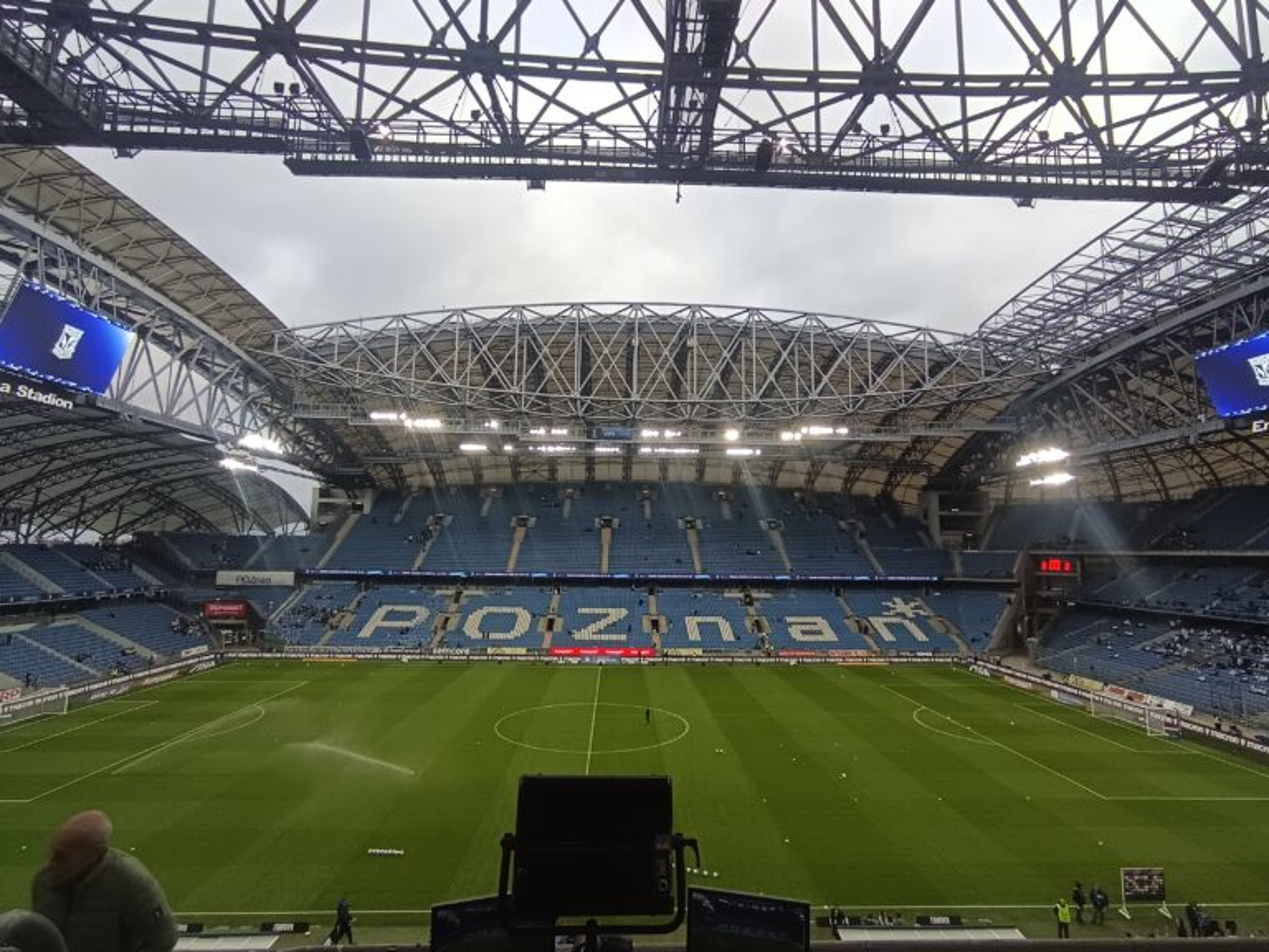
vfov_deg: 71.6
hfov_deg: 87.8
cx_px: 634
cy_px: 476
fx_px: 660
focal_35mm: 18
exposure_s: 1/193
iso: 58
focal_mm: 1.65
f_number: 2.2
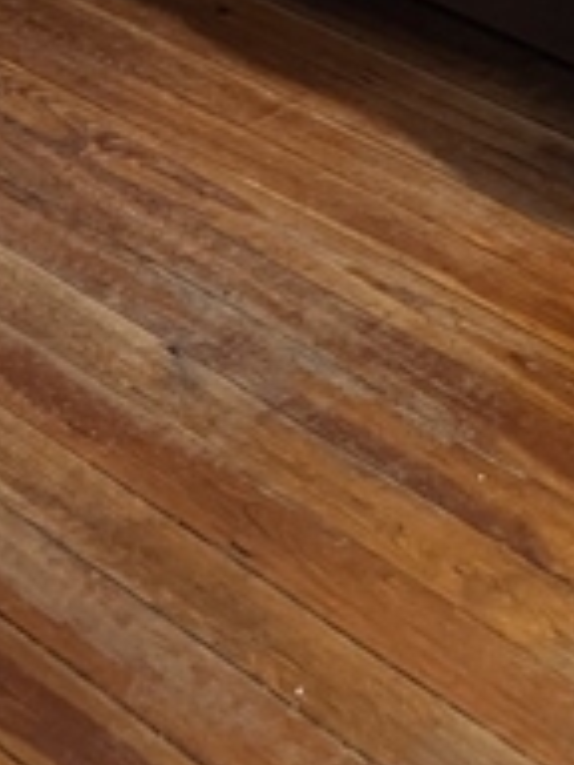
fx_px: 2299
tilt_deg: -10.4
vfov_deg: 16.0
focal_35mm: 104
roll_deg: -3.8
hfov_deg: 14.0
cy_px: -614
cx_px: 562
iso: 320
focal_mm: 5.7
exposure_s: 1/60
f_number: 1.5
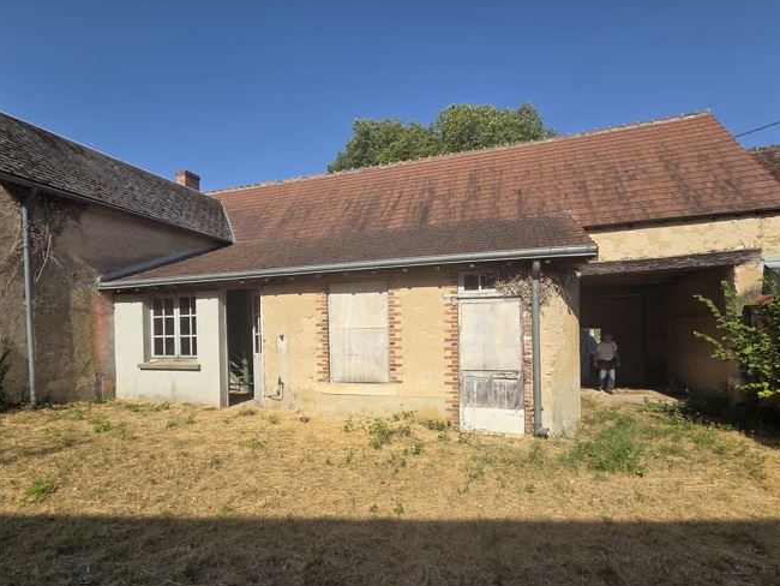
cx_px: 400
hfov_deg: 94.5
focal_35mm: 16
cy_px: 329
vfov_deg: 77.8
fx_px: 361
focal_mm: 2.2
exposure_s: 1/1967
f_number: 2.2
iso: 50
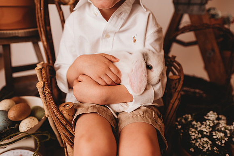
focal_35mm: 24
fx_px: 156
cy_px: 78
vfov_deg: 53.2
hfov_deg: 73.7
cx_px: 117
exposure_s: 1/160
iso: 100
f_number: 2.5
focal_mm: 24
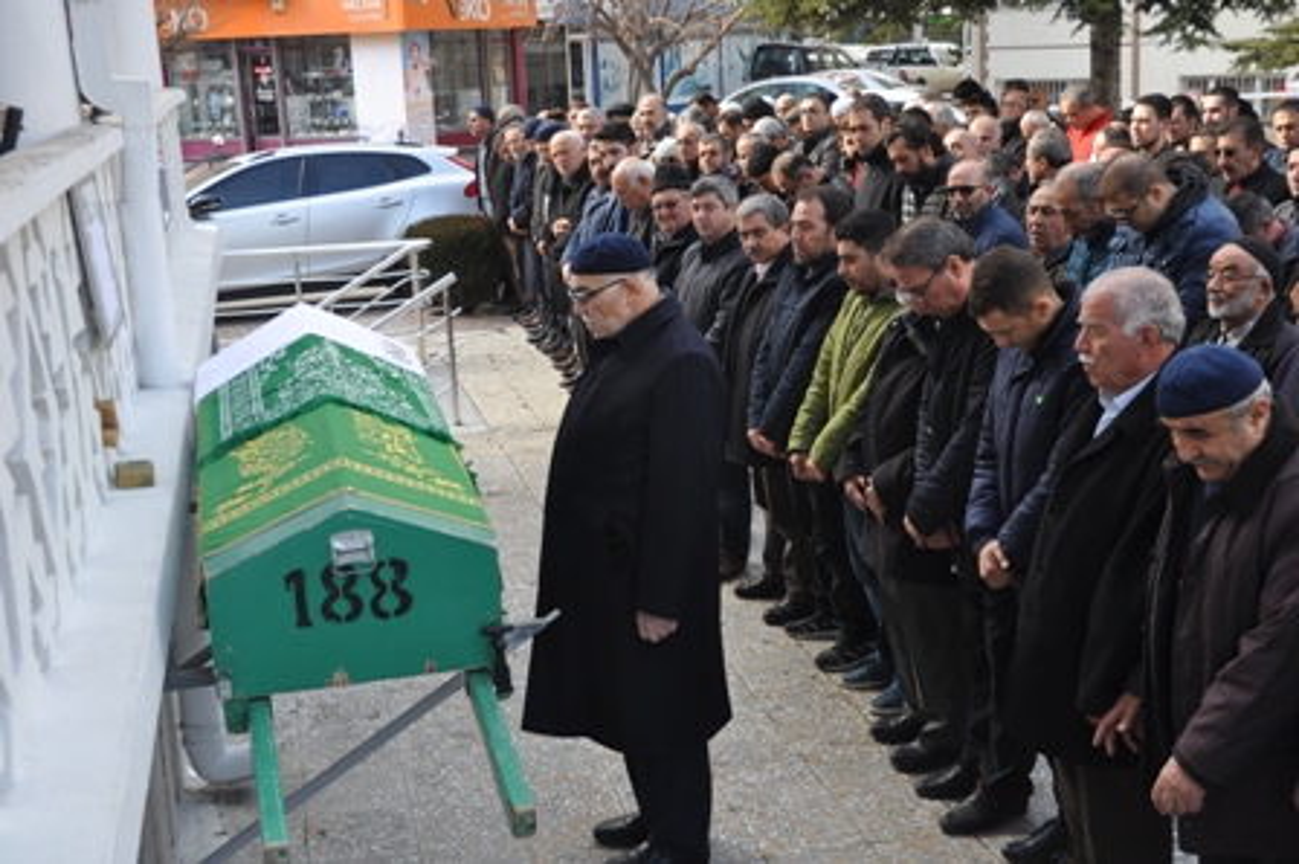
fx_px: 1677
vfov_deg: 28.9
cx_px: 650
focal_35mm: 46
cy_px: 432
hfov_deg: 42.4
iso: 250
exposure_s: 1/125
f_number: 5.6
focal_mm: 31
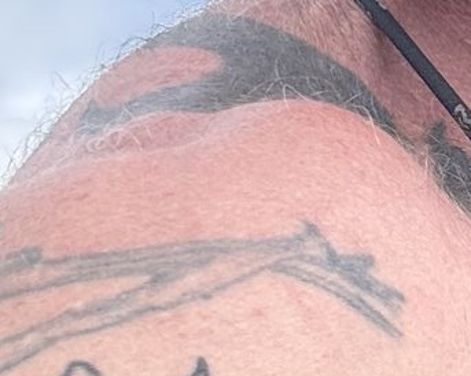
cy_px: 276
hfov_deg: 11.1
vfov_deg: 9.4
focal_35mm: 164
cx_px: 813
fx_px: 2285
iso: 25
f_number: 1.9
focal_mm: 2.69
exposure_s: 1/693
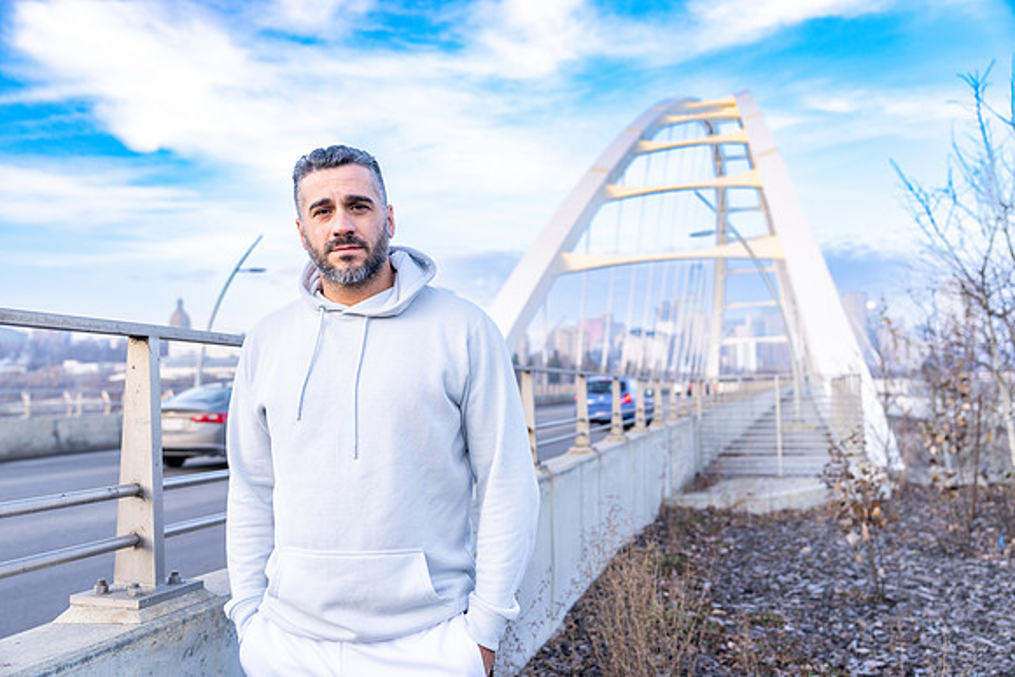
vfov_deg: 42.3
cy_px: 338
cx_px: 508
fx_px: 874
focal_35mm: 31
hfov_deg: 60.3
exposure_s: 1/200
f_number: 2.8
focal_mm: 31
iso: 100
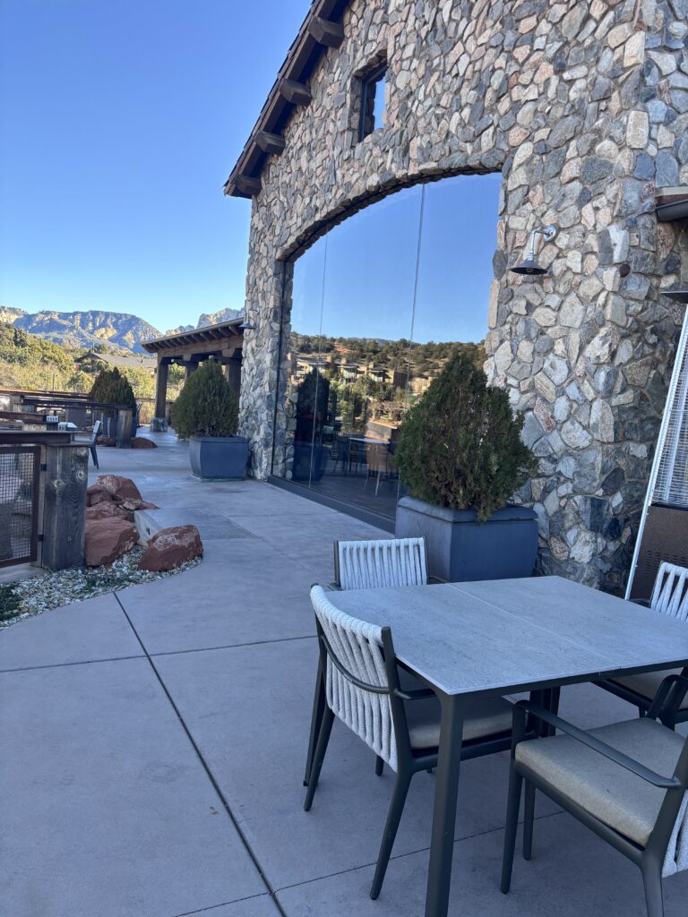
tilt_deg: -5.1
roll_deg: -4.9
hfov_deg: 53.1
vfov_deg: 67.3
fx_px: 689
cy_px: 458
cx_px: 344
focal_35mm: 26
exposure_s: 1/458
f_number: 1.6
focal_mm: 5.96
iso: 50
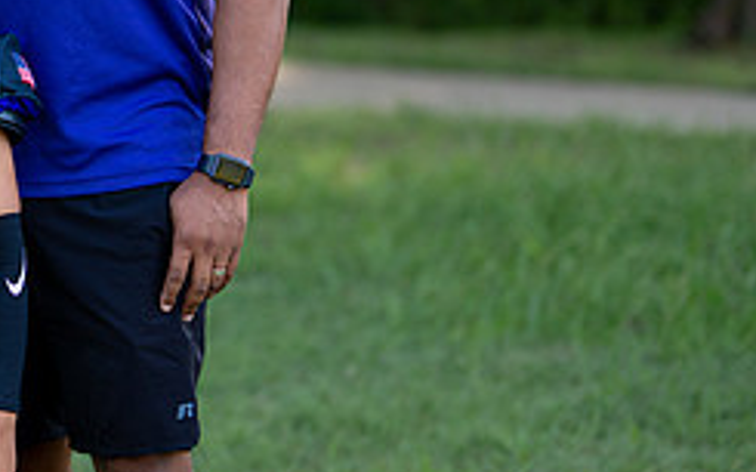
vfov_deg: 8.7
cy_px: 46
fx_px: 3090
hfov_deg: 13.8
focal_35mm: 150
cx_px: 3
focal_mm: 50
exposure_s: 1/1250
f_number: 1.2
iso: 100
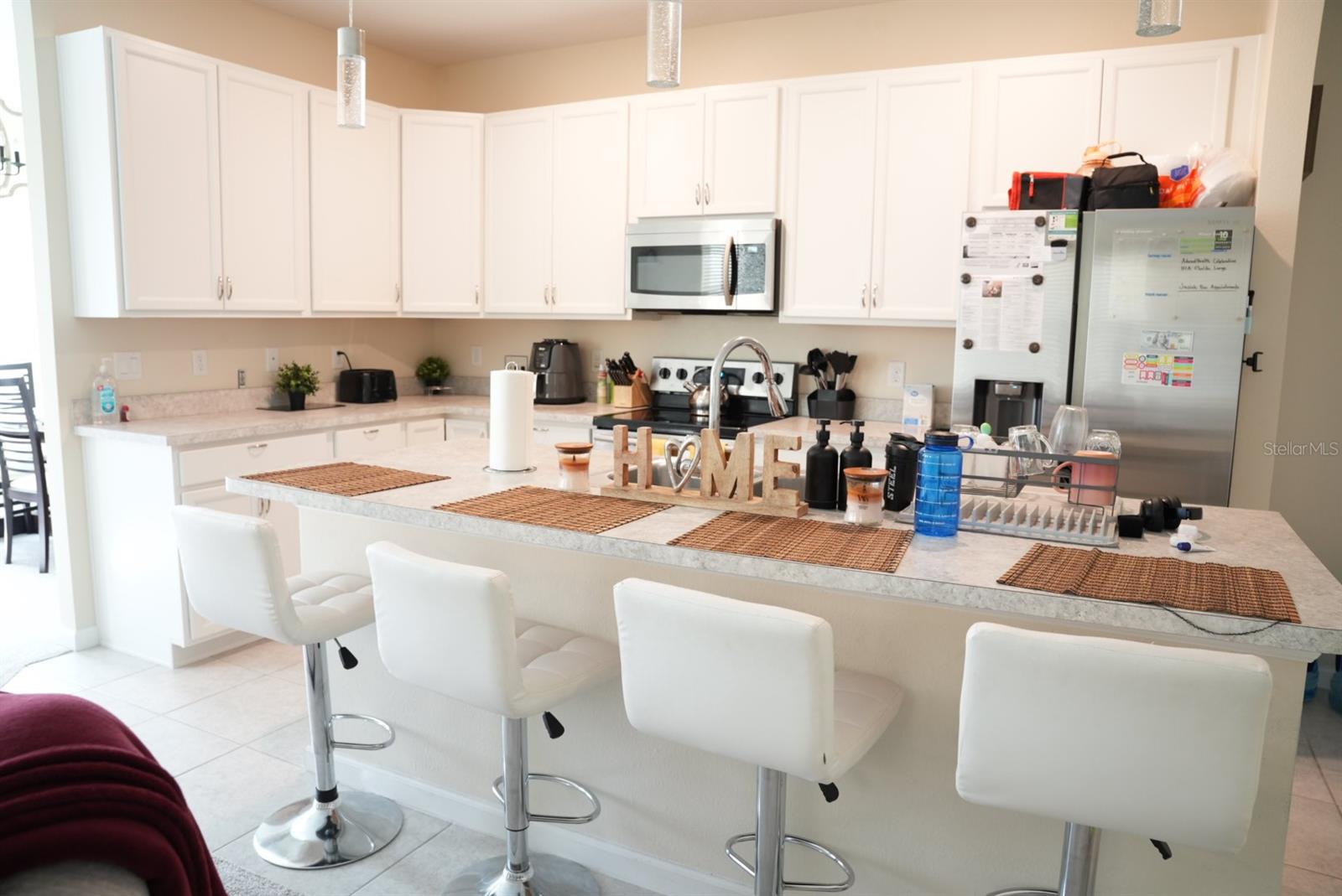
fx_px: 895
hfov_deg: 73.7
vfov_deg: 53.2
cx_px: 671
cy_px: 448
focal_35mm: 24
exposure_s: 1/30
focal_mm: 24
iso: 1600
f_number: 5
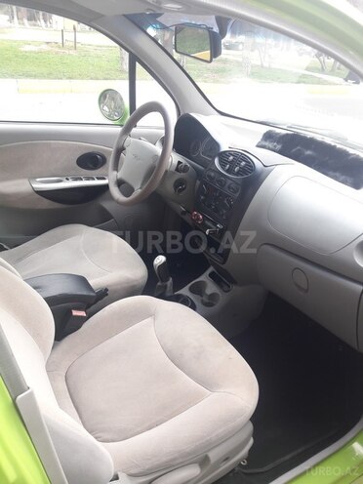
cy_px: 242
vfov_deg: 63.4
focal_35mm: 28
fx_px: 391
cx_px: 182
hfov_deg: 49.7
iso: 50
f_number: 1.9
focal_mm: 3.7
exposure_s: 1/50
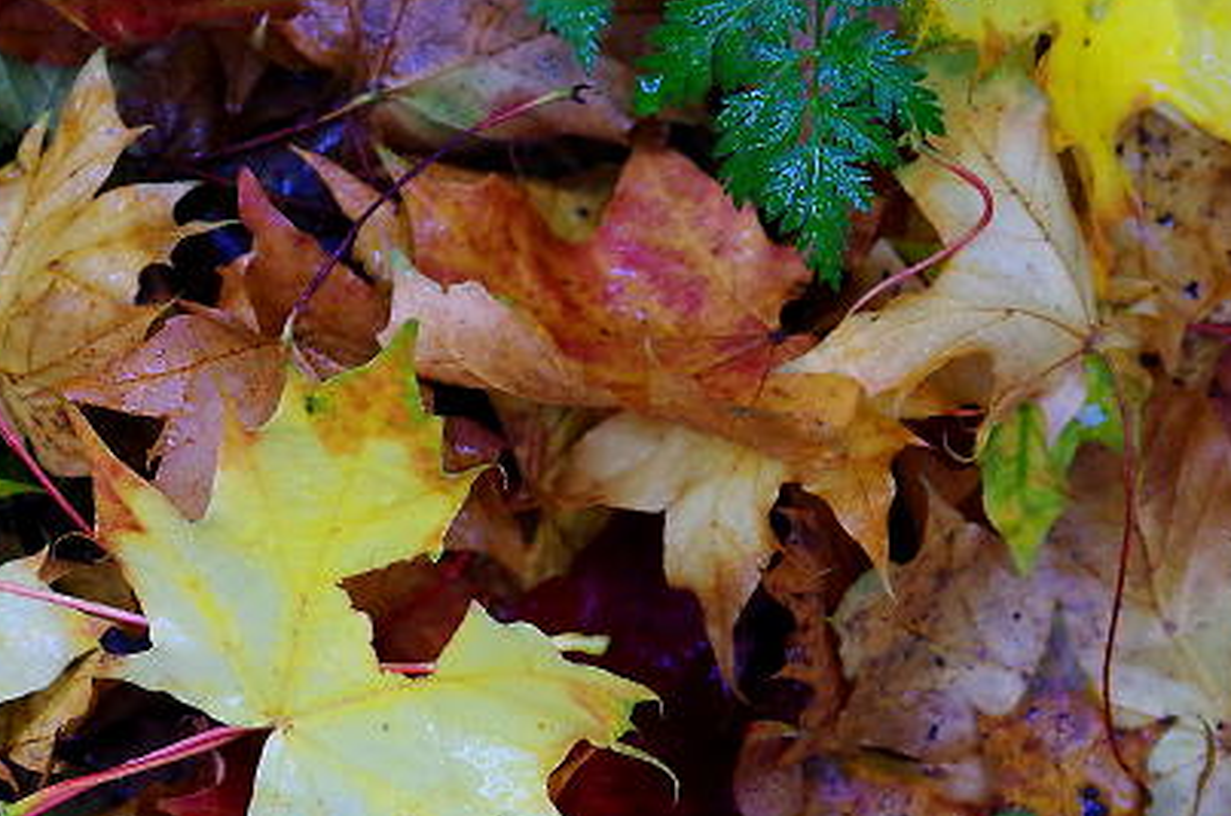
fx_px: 6348
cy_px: 969
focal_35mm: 186
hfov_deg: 10.9
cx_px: -134
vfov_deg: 7.3
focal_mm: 50
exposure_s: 1/50
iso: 800
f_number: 5.6
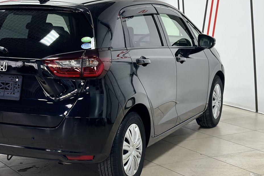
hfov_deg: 25.8
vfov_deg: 17.5
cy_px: 69
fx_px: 572
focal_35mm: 78
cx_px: 77
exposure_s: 1/100
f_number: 1.78
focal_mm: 6.86
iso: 100
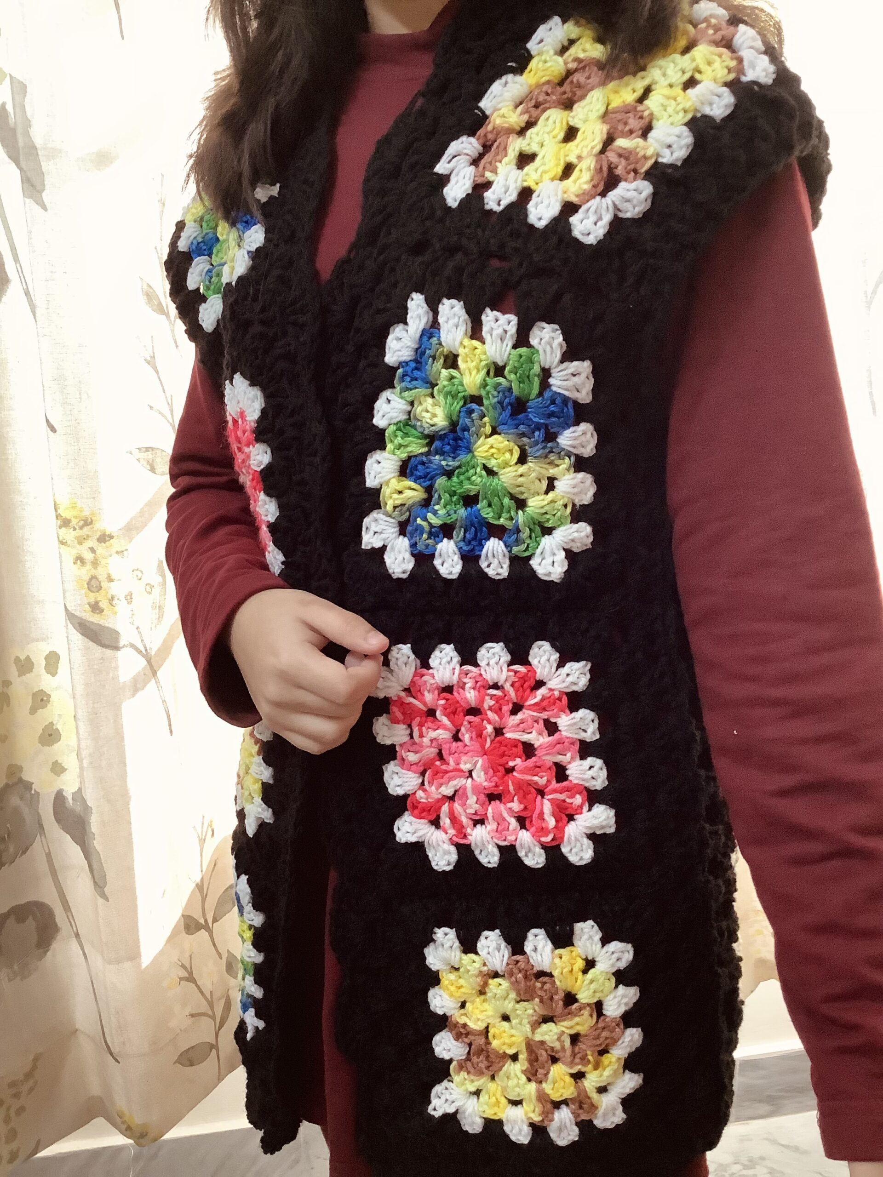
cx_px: 442
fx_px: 1054
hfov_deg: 45.4
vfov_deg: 58.4
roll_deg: +1.2
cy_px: 588
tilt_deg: -13.2
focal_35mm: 31
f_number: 2.4
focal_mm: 3.3
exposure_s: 1/60
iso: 250
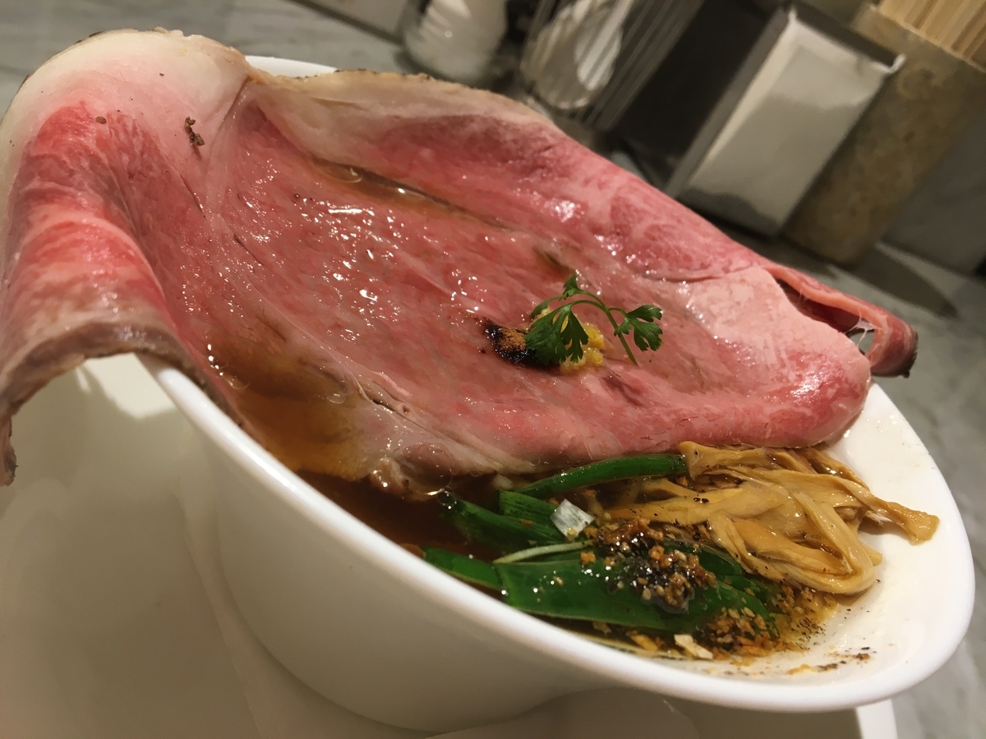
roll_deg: -28.4
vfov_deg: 48.2
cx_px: 493
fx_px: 826
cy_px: 370
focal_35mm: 29
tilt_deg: -28.8
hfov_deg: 61.7
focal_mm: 4.15
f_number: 2.2
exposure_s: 1/30
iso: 64
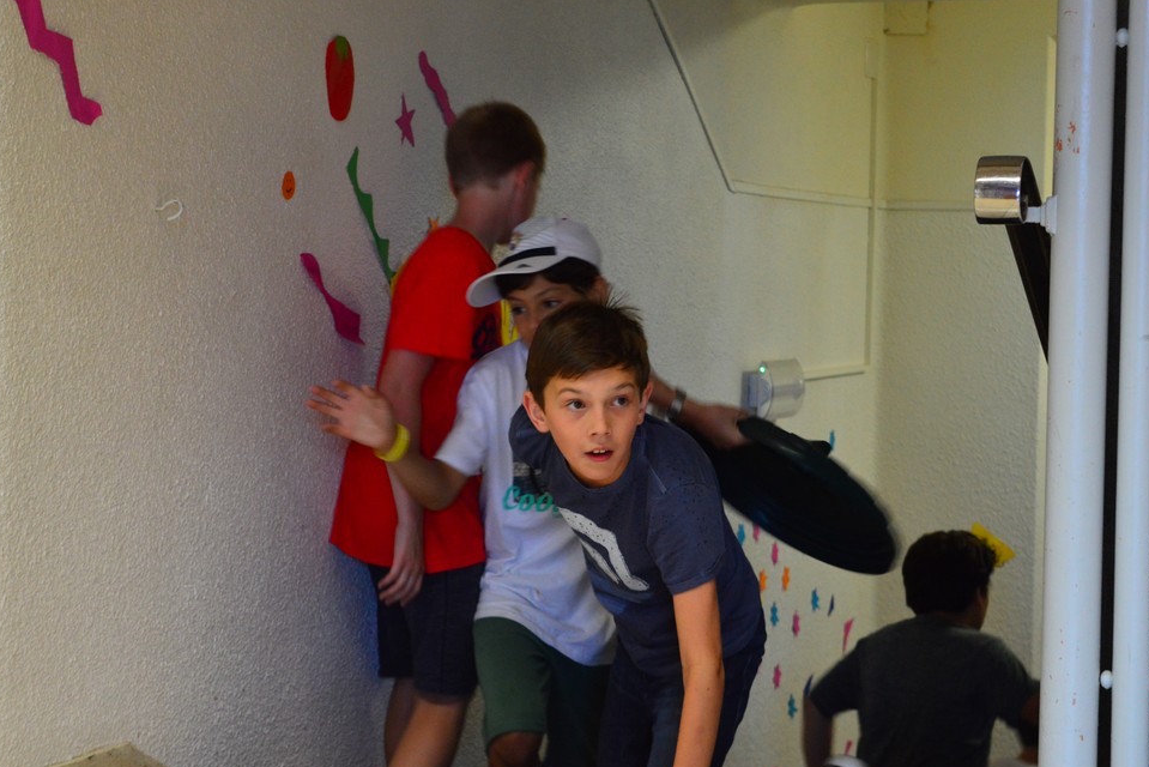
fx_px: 2554
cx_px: 562
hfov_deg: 25.4
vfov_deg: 17.1
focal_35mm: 80
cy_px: 406
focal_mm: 50
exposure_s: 1/40
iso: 1600
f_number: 5.6
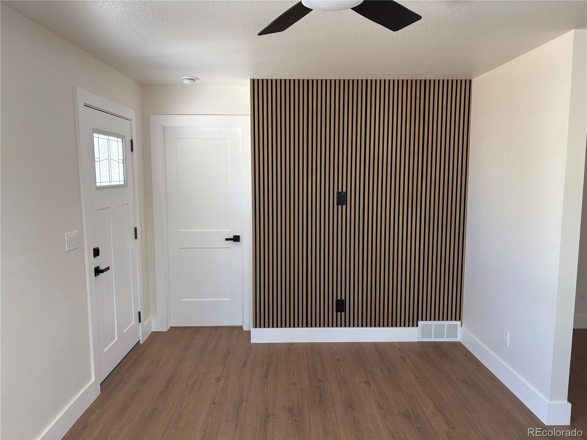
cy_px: 220
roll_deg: +0.6
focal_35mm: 26
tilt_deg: -6.3
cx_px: 294
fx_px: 441
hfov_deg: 67.3
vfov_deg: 53.1
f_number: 1.6
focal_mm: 5.96
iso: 125
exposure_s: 1/121
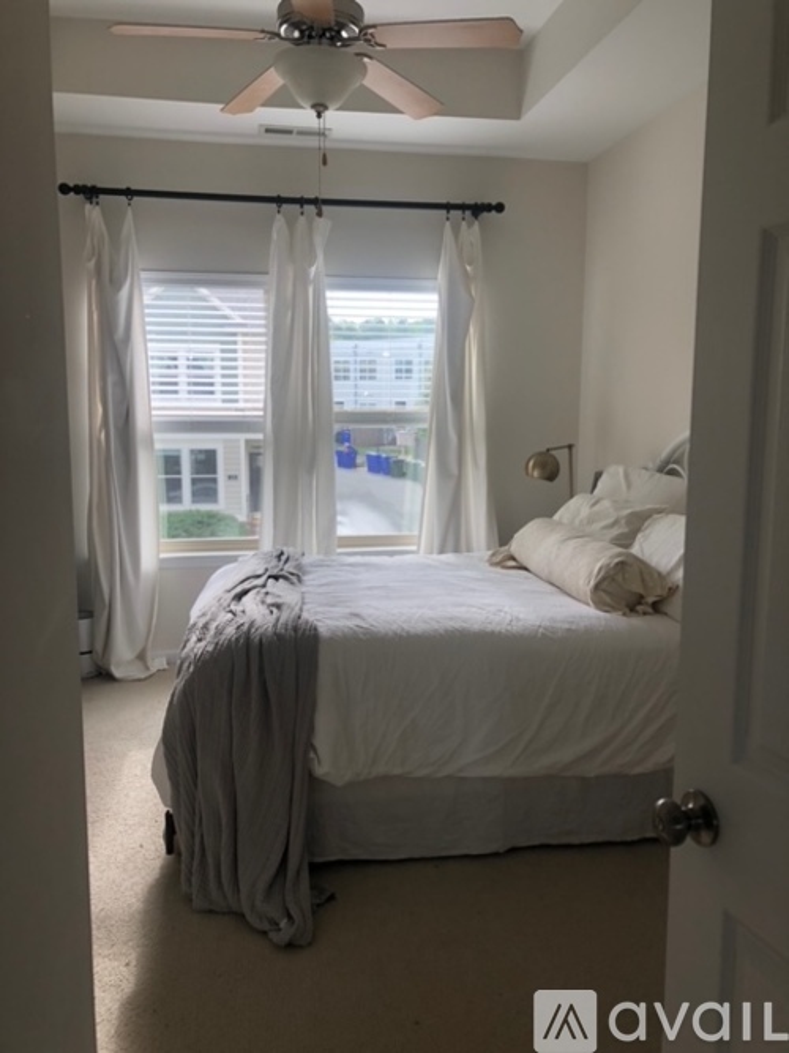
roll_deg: -0.1
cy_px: 526
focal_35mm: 28
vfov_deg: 63.5
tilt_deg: -8.7
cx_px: 394
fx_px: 851
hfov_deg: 49.7
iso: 40
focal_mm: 3.99
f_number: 1.8
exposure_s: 1/120
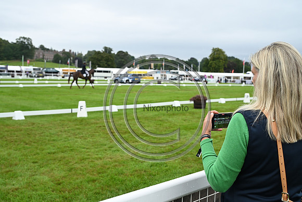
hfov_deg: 49.5
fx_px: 327
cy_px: 101
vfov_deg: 34.2
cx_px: 151
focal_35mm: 39
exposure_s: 1/1250
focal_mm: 39
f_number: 5
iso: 1400
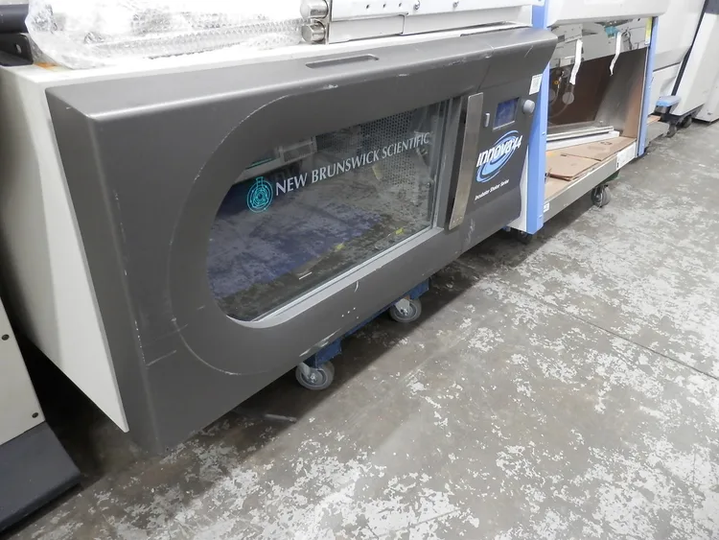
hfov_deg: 69.4
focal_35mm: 25
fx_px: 519
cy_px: 270
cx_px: 360
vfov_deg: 54.9
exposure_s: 1/8
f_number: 3
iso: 200
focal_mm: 4.5
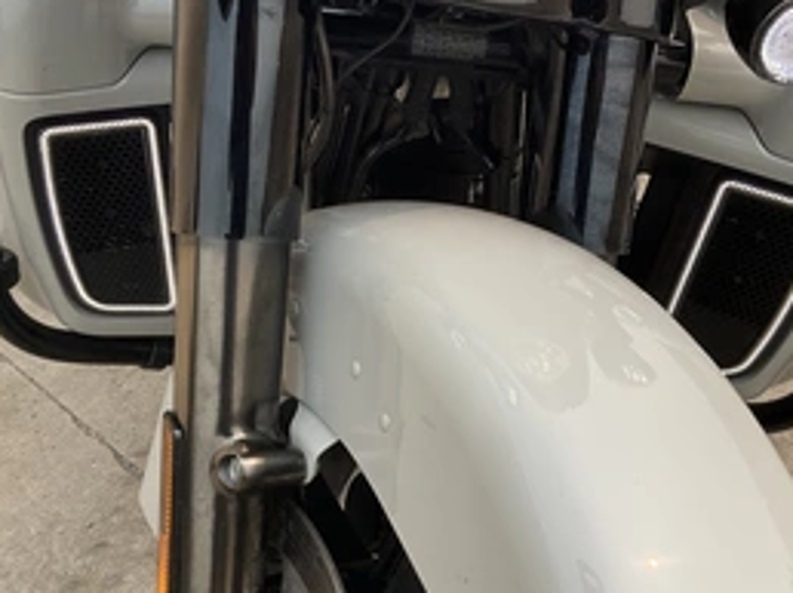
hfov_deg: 42.1
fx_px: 1030
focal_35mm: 45
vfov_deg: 32.0
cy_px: 369
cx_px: 375
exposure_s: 1/898
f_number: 1.8
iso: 25
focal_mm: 3
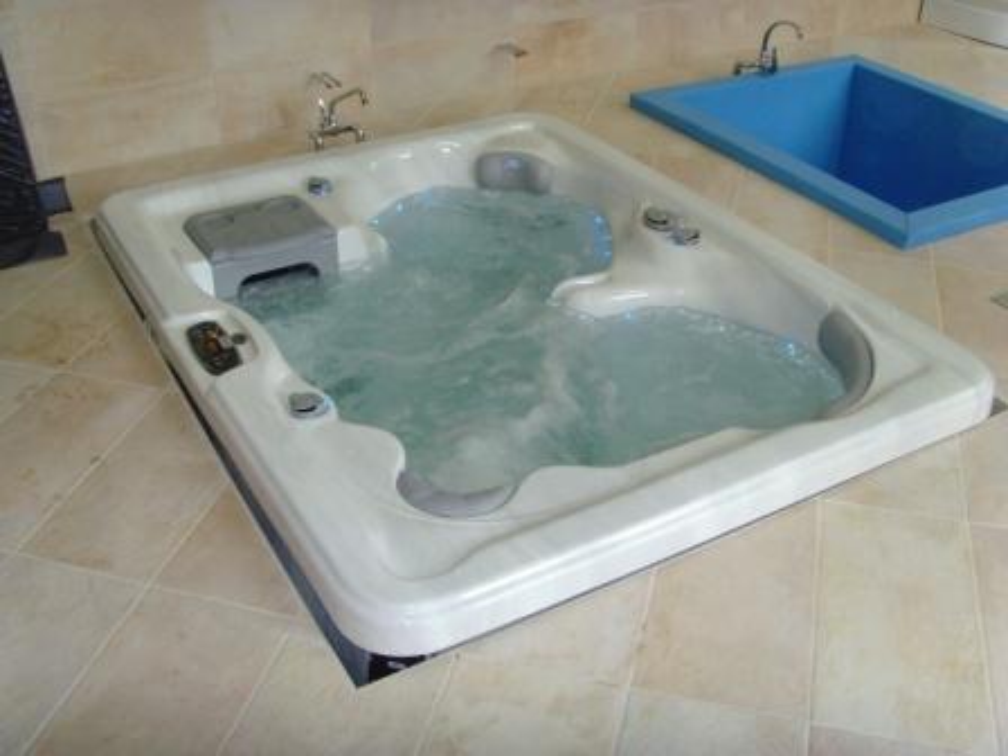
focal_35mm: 39
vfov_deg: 36.8
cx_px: 504
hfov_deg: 47.9
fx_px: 1136
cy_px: 378
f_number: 3.5
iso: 200
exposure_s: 1/45
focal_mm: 6.6
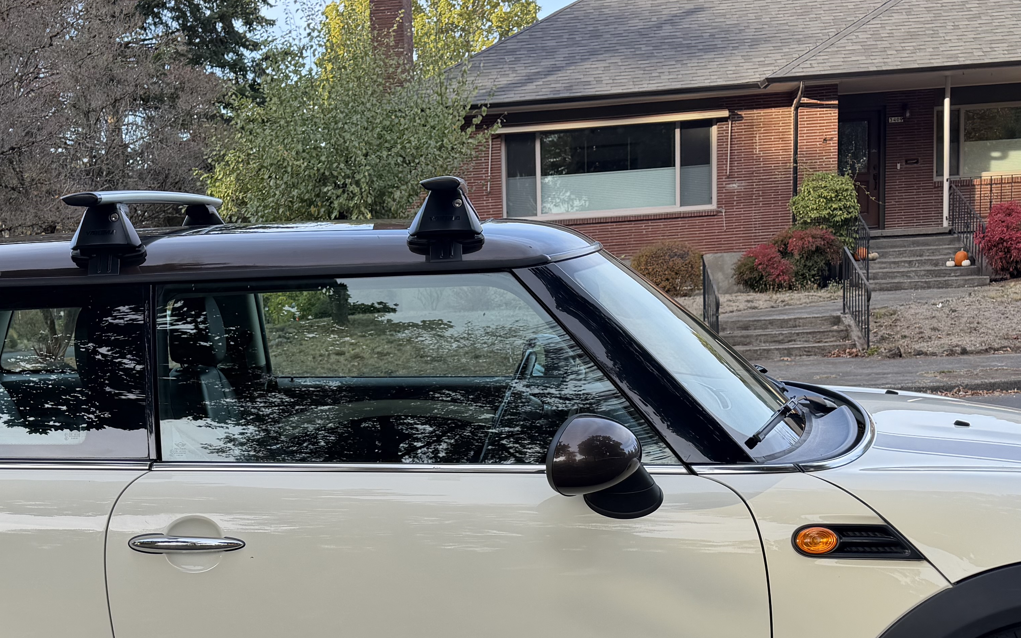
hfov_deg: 41.5
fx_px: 1336
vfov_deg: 26.5
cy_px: 491
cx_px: 368
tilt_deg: -8.9
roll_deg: +2.9
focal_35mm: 48
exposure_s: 1/407
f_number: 1.78
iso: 80
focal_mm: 6.76
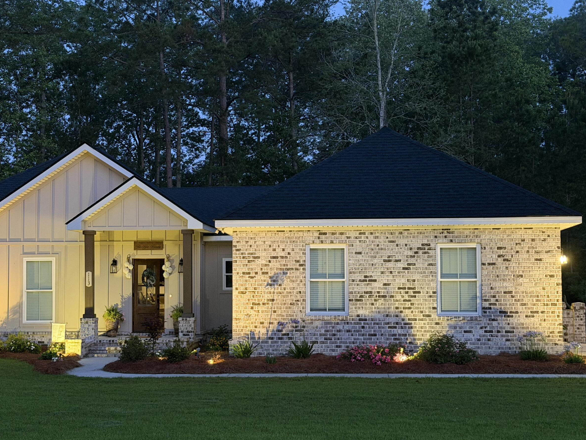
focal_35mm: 61
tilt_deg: +2.8
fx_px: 1032
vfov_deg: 24.0
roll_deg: +0.5
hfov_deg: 31.6
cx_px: 228
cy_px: 238
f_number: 1.78
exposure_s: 1/30
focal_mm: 6.76
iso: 640
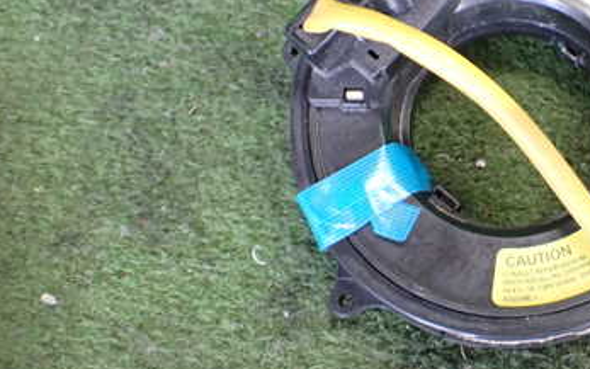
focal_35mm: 55
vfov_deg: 23.2
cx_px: 495
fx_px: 885
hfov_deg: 35.4
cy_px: 70
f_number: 2.3
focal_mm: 5.4
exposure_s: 1/80
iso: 800
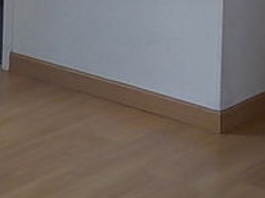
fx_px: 1155
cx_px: -57
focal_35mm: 151
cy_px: -237
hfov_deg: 12.7
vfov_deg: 9.1
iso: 125
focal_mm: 4.1
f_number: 3.3
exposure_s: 1/80
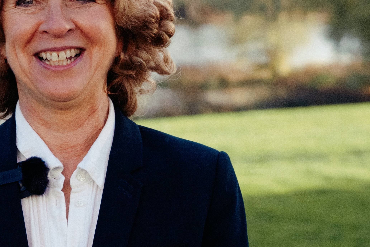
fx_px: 2097
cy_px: 135
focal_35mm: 204
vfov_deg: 6.7
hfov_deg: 10.0
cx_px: 58
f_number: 5.6
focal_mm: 70
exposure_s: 1/800
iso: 800
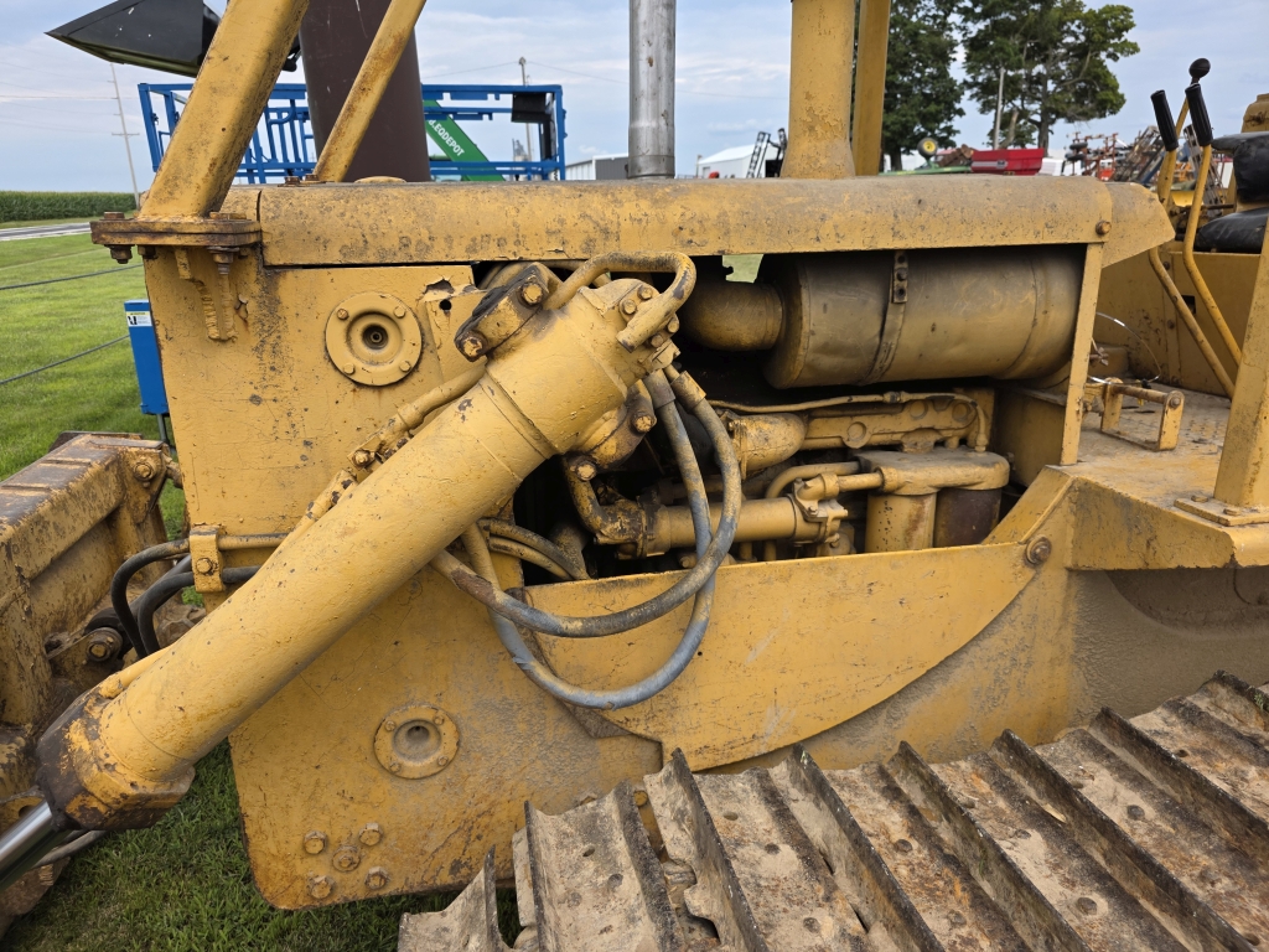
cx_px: 634
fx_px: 843
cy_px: 476
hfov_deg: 73.9
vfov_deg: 58.9
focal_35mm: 23
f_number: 1.7
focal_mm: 6.3
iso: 80
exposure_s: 1/4333
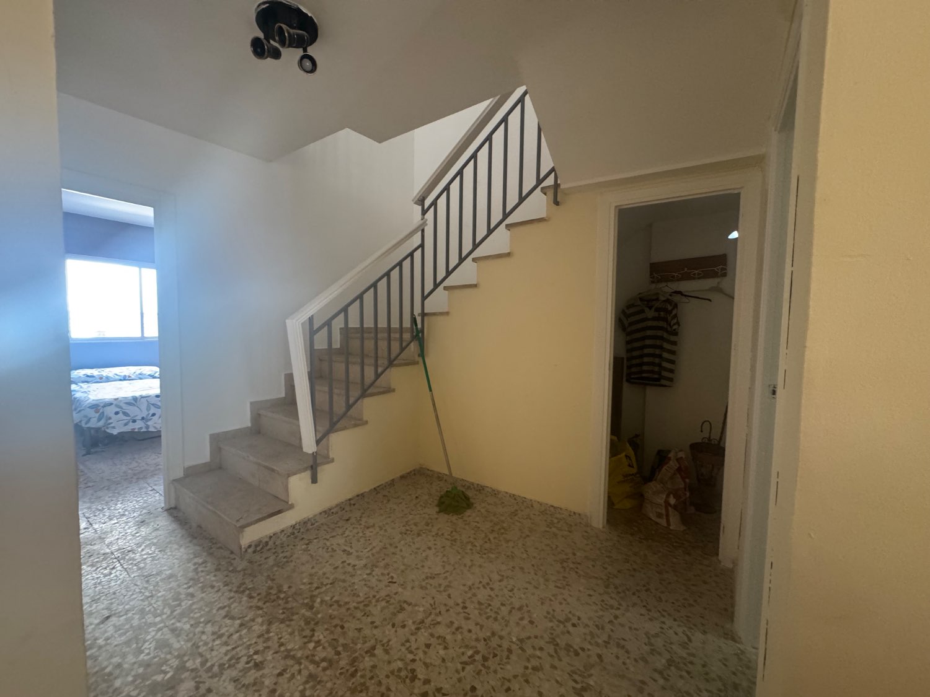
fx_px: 376
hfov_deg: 102.1
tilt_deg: -3.5
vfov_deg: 85.7
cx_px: 465
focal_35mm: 14
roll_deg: -1.2
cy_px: 348
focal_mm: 2.22
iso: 500
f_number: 2.2
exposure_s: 1/50
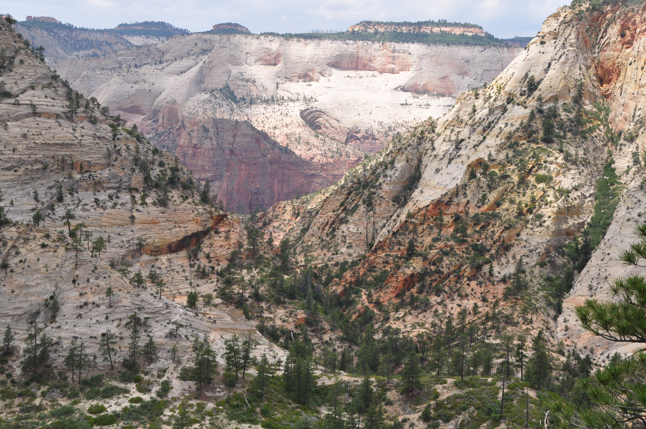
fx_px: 941
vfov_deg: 25.7
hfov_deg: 37.9
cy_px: 214
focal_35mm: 52
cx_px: 323
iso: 200
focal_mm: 35
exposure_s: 1/250
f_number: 10
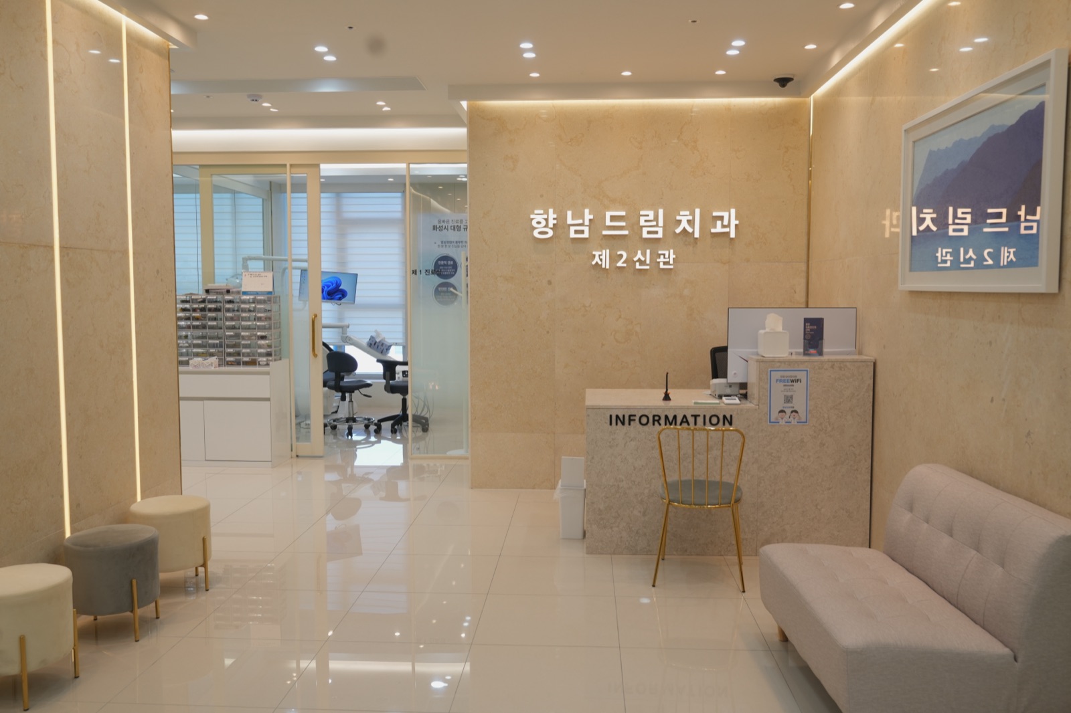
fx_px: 892
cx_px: 536
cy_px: 356
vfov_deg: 43.6
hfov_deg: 61.9
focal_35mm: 30
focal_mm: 30
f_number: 4.5
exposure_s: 1/100
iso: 400
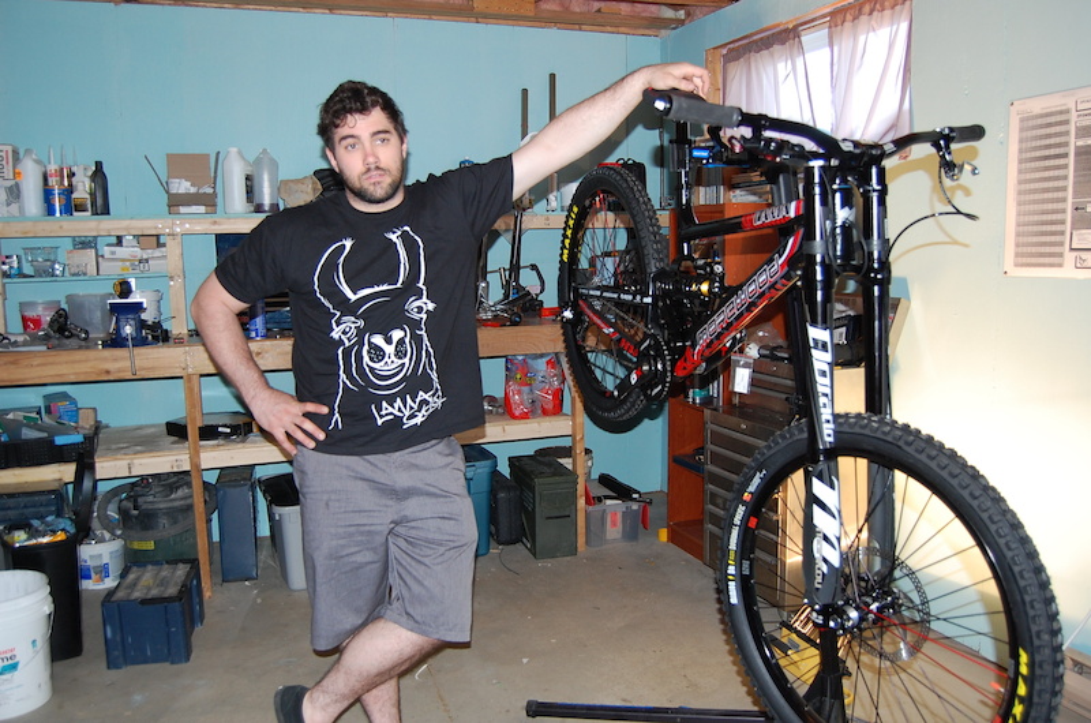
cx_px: 546
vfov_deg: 43.4
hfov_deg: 62.0
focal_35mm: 30
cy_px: 362
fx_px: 907
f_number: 3.8
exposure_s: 1/60
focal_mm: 20
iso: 400
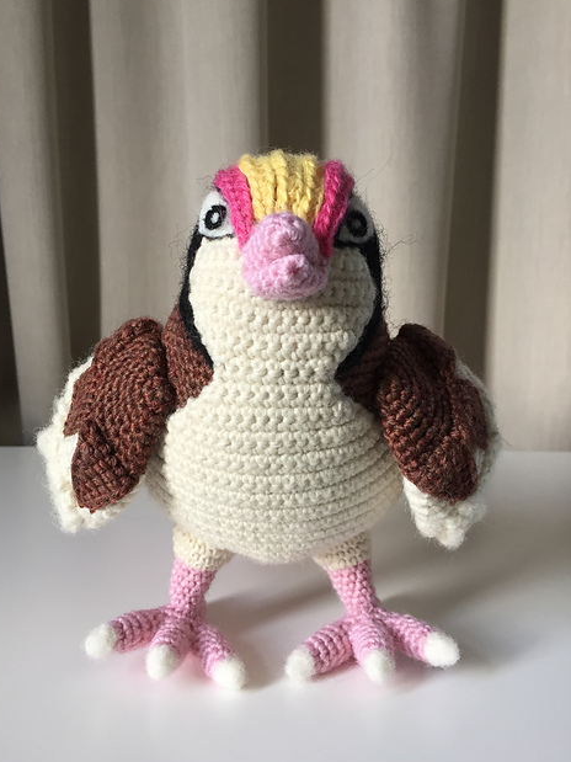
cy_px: 385
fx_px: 660
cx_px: 278
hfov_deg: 46.8
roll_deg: +1.0
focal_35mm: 30
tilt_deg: -7.9
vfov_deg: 60.0
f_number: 2.2
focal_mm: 4.15
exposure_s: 1/33
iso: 40
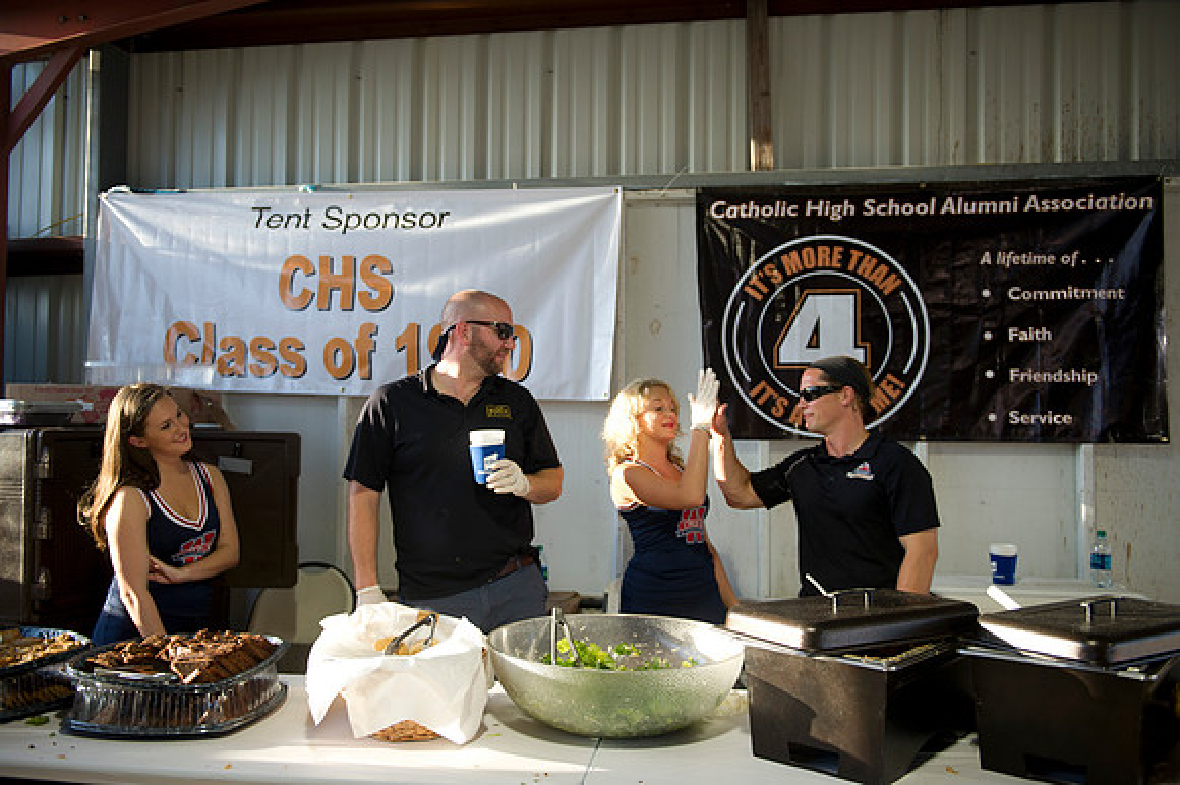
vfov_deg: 42.3
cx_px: 590
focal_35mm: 31
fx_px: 1015
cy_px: 392
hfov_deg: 60.3
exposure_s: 1/100
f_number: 2.8
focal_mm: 31
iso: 125
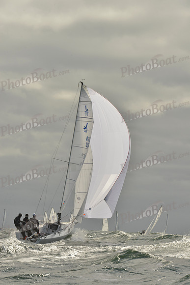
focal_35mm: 140
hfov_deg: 9.8
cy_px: 142
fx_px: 1108
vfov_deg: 14.7
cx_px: 95
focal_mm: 140
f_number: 16
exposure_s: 1/1000
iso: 400
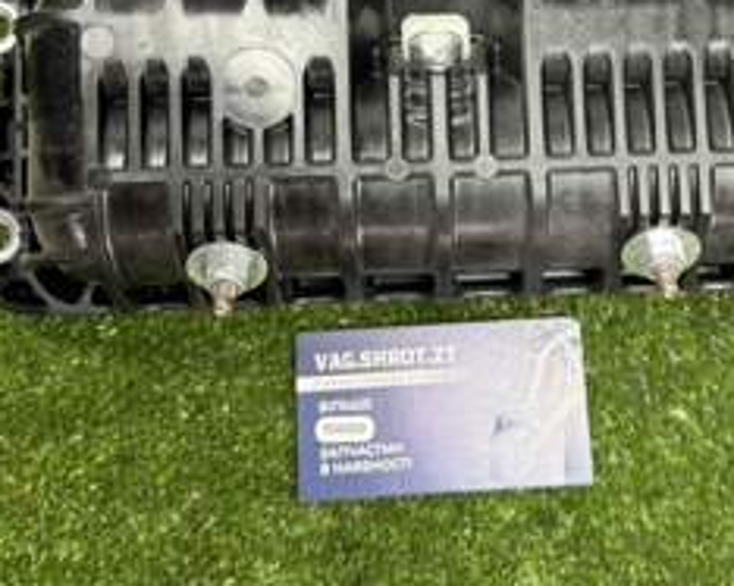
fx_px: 1042
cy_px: 135
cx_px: 452
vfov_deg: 30.8
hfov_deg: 38.6
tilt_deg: -77.5
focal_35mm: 48
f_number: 1.78
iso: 125
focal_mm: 6.76
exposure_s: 1/100
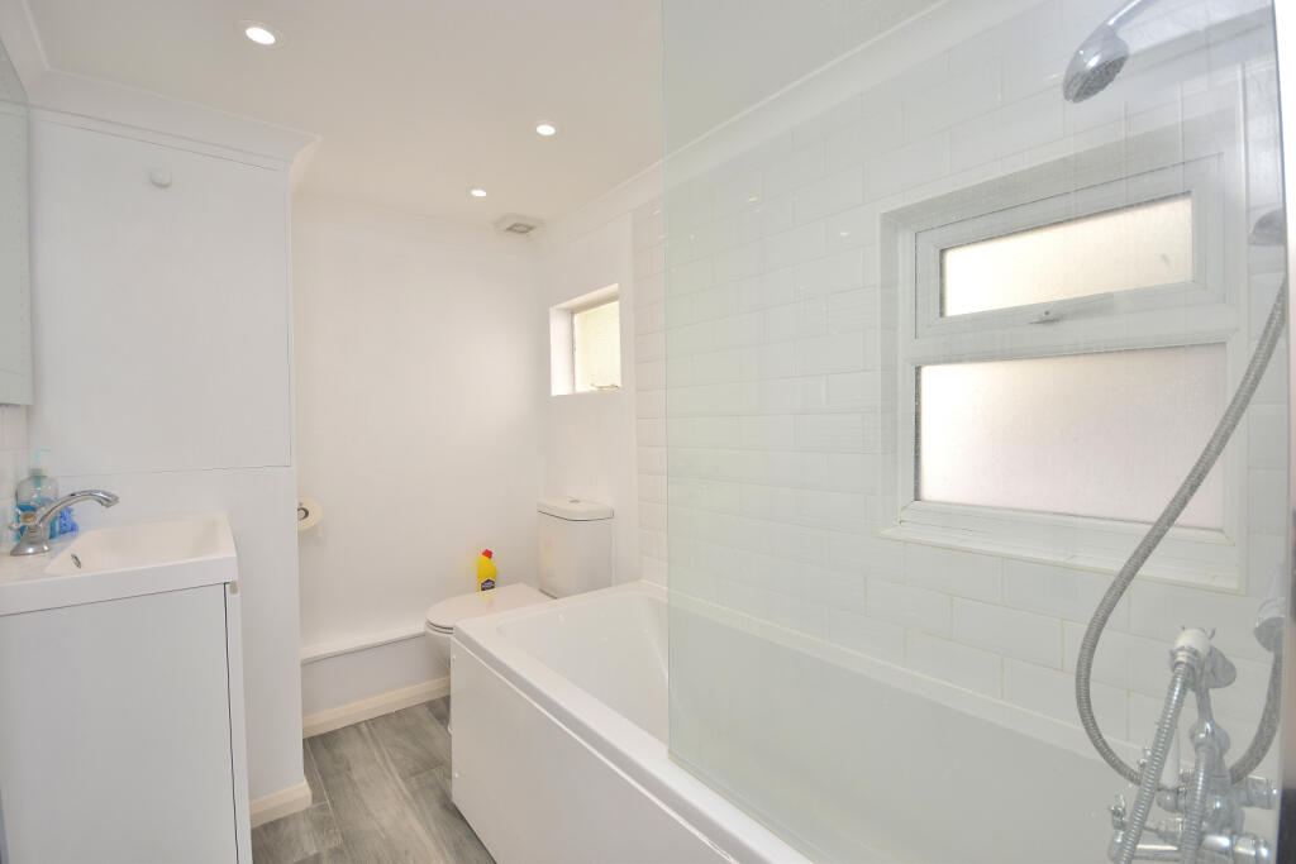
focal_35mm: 15
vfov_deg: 77.3
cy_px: 432
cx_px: 648
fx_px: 540
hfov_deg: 100.4
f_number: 4.5
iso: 100
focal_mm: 10
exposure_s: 1/160
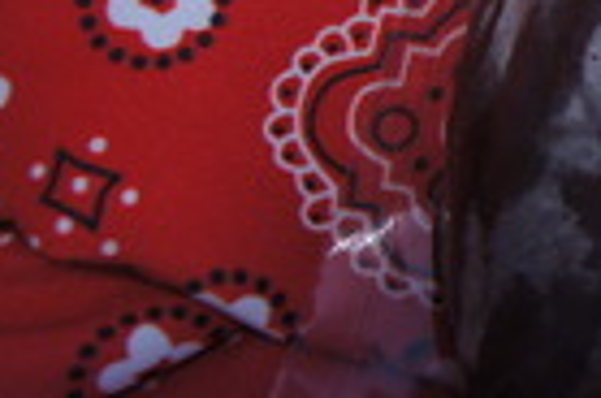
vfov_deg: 12.3
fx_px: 1799
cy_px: -95
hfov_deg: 16.3
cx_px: 1051
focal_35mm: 108
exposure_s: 1/160
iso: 100
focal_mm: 20
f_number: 6.3
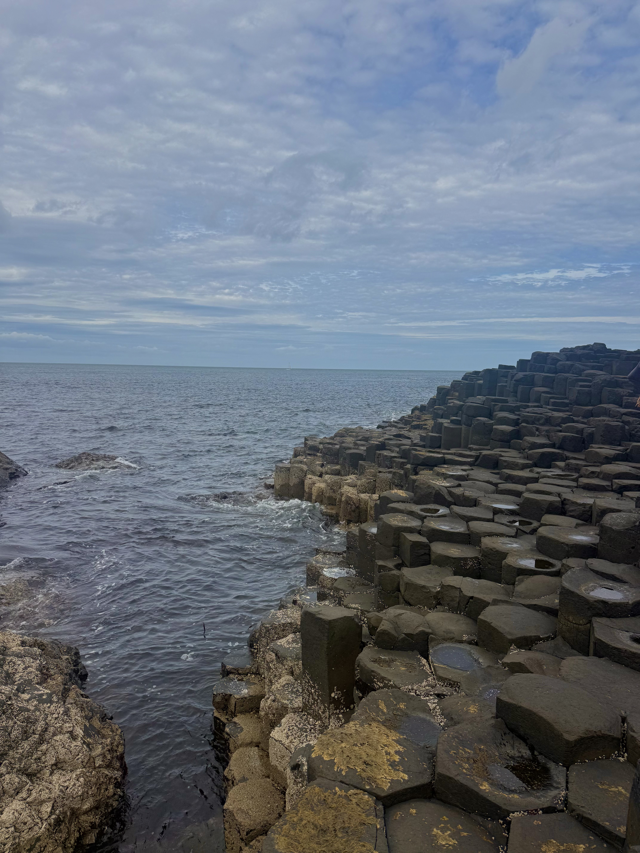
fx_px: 592
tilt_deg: -4.1
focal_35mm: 24
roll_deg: -1.5
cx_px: 320
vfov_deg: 71.6
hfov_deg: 56.8
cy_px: 426
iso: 80
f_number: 1.78
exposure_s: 1/6173
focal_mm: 6.76
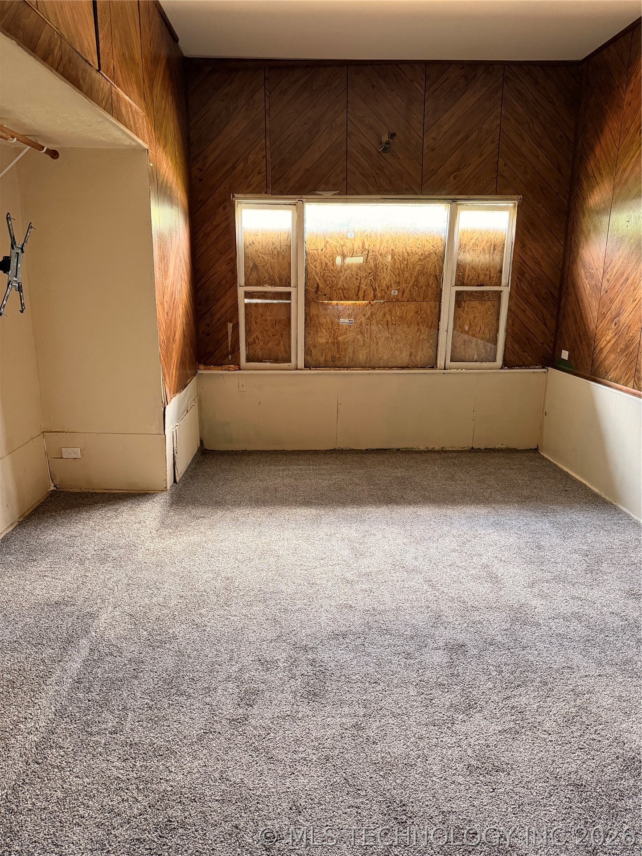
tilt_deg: -14.4
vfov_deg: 71.6
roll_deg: -0.7
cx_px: 321
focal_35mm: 24
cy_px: 428
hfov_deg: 56.8
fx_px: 593
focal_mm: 6.76
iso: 400
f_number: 1.78
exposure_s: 1/60
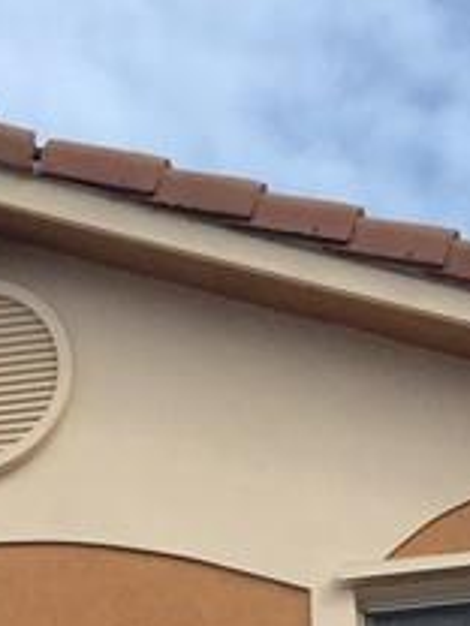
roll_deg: +1.7
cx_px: 105
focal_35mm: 143
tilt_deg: +12.3
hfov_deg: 10.3
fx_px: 2589
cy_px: 1243
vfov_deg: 12.3
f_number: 2.2
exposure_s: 1/2326
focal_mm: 4.15
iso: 32
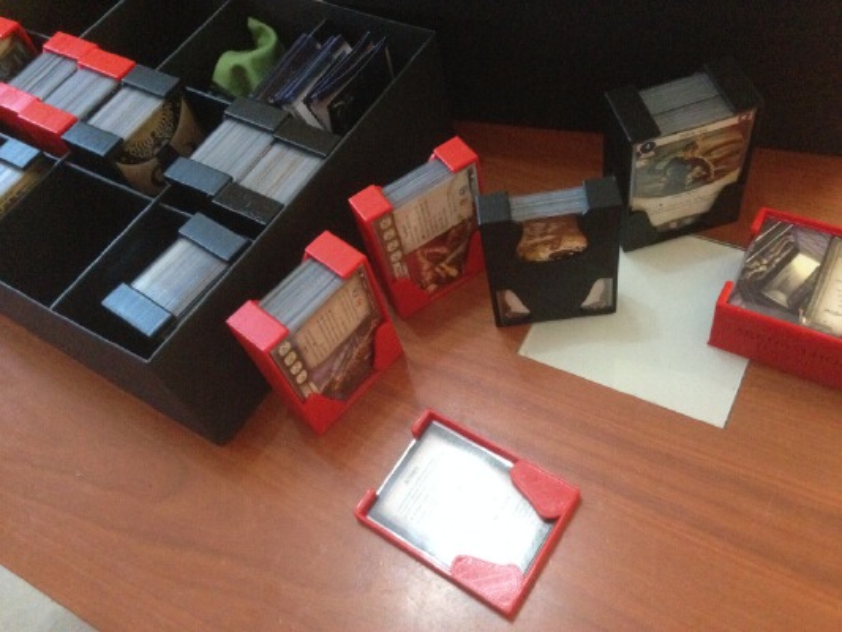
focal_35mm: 33
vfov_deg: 43.0
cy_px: 316
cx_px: 421
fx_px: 803
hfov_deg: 55.3
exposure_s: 1/17
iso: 800
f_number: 2.4
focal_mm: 4.12
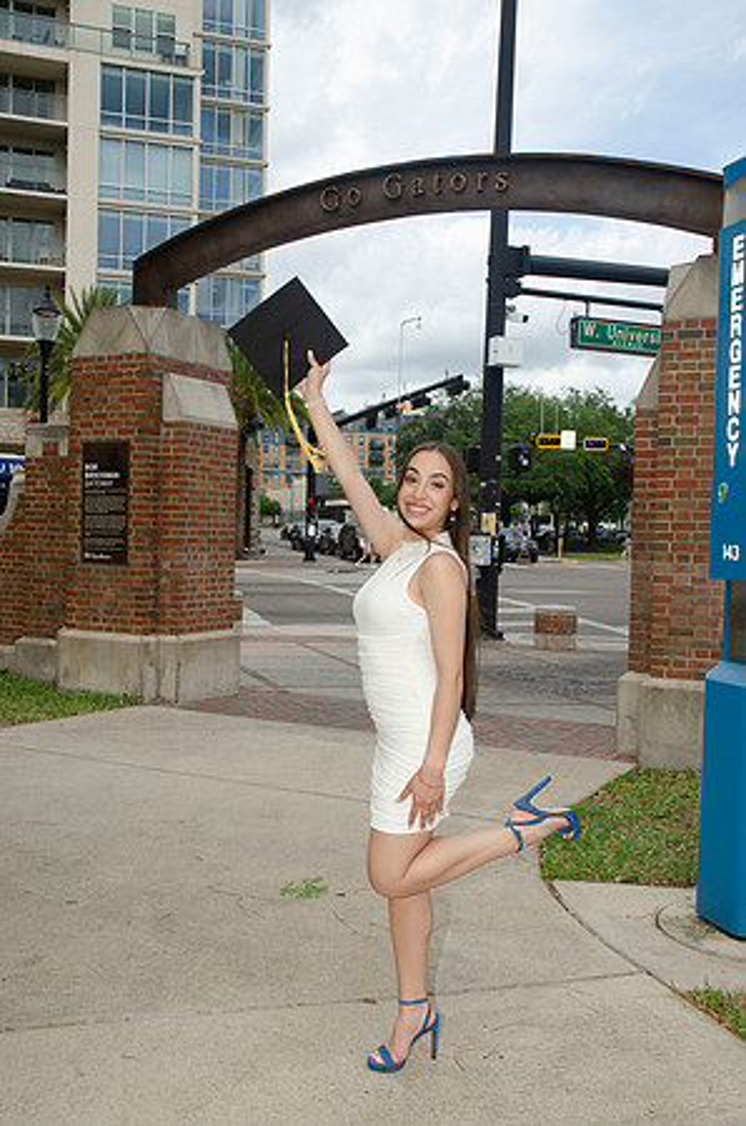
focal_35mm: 36
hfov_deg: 36.7
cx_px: 373
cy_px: 563
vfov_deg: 53.2
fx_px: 1124
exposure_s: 1/250
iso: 100
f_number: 7.1
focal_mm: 24
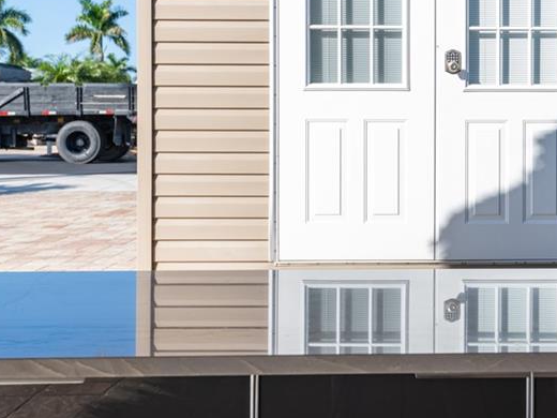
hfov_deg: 34.9
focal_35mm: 53
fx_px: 853
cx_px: 452
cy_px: 126
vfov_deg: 27.3
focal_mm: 28
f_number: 7.1
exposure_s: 1/200
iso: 100
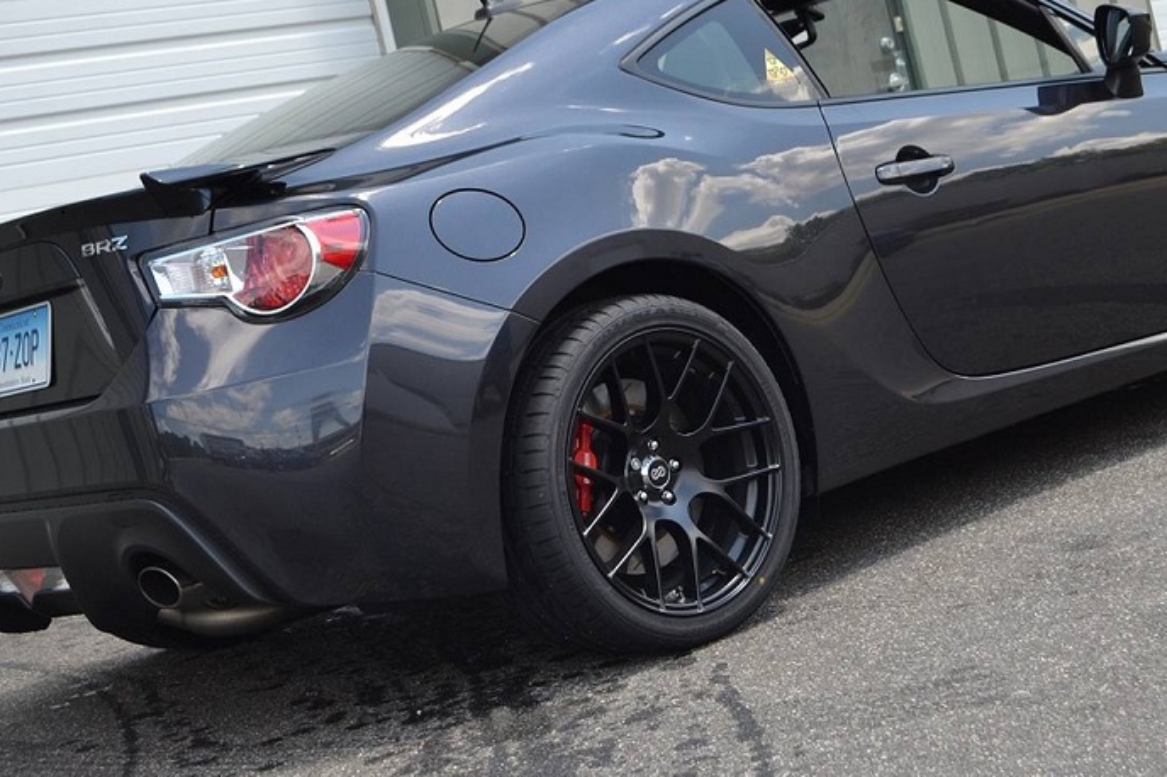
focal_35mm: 65
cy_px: 268
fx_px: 2098
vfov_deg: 20.9
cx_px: 658
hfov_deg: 31.1
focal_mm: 29
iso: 100
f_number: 5.6
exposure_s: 1/125
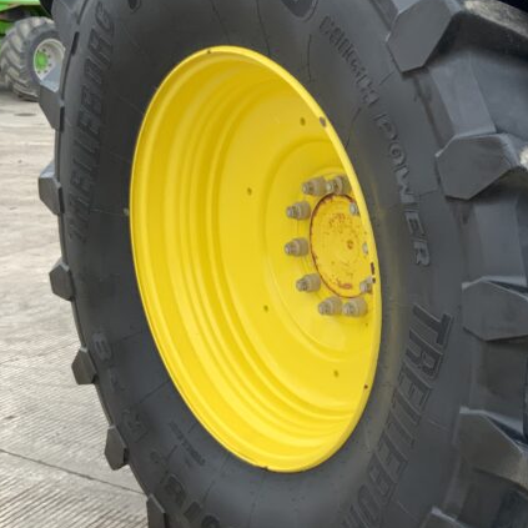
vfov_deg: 27.7
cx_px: 439
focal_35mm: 62
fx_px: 1070
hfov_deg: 27.1
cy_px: 283
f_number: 1.8
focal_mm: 3
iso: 16
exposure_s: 1/353
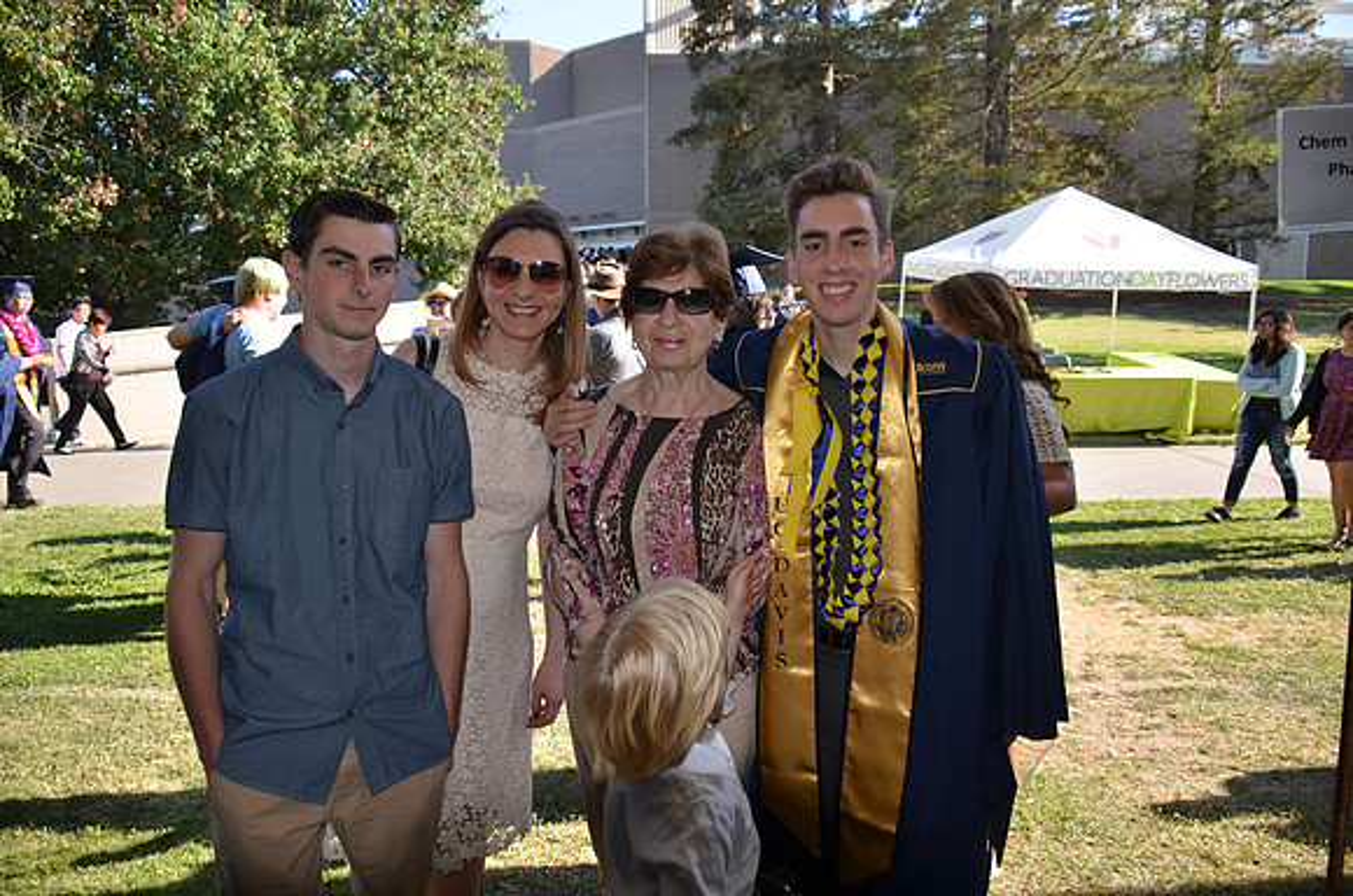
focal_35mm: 27
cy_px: 448
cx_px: 676
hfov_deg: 67.5
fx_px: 1013
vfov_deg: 47.7
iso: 100
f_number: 4
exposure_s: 1/250
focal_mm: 18
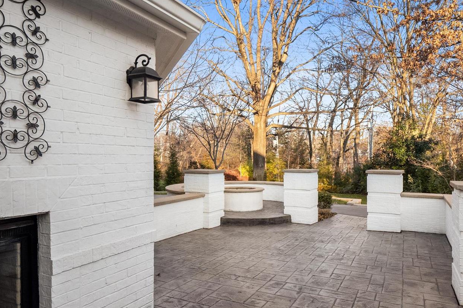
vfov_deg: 49.5
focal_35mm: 26
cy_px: 162
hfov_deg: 69.4
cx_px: 238
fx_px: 334
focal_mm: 10
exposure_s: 1/160
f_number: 8
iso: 400
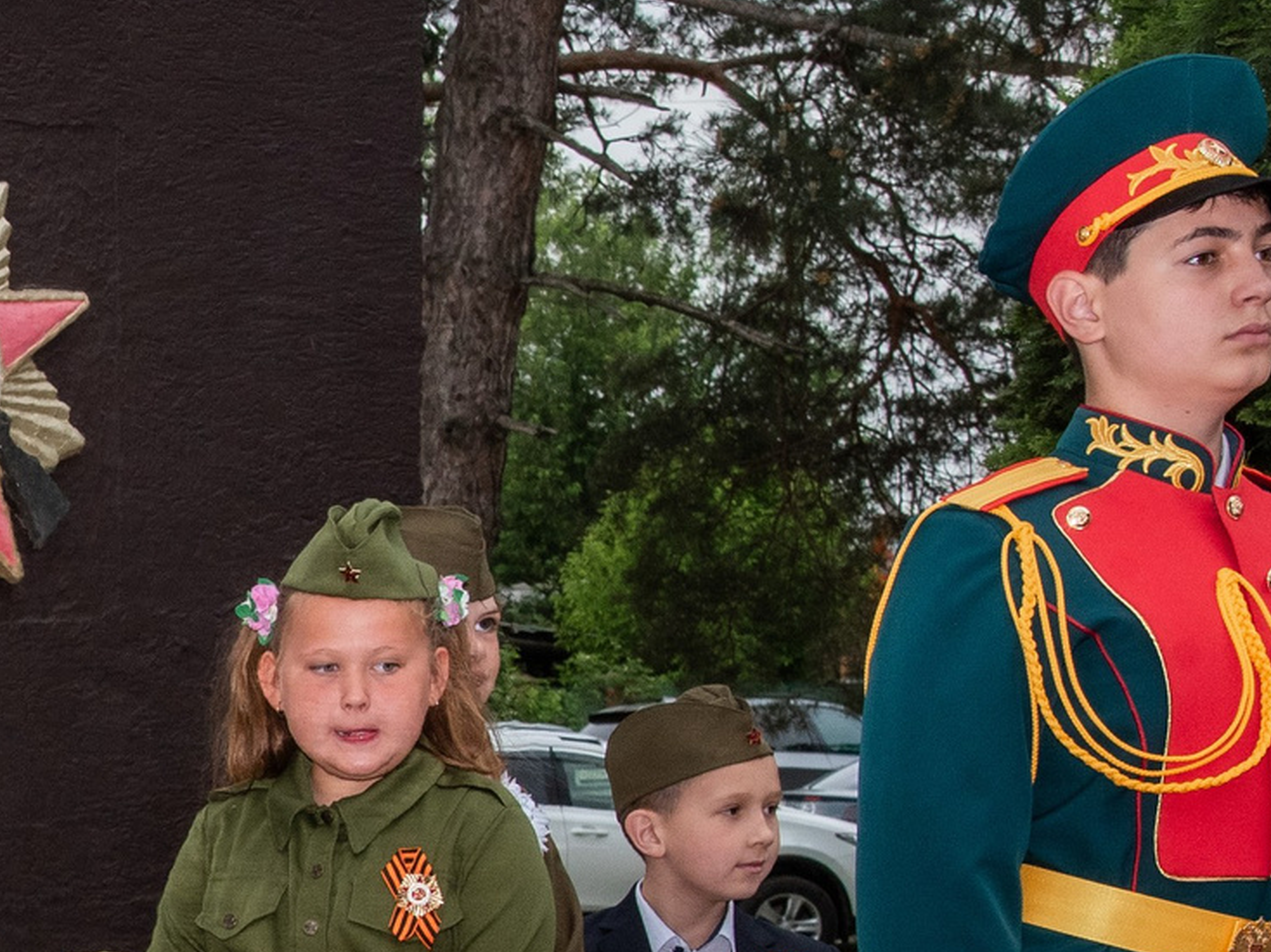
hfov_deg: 11.8
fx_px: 5799
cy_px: 1093
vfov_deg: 9.3
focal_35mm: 158
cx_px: -840
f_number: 10
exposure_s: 1/160
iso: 640
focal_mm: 46
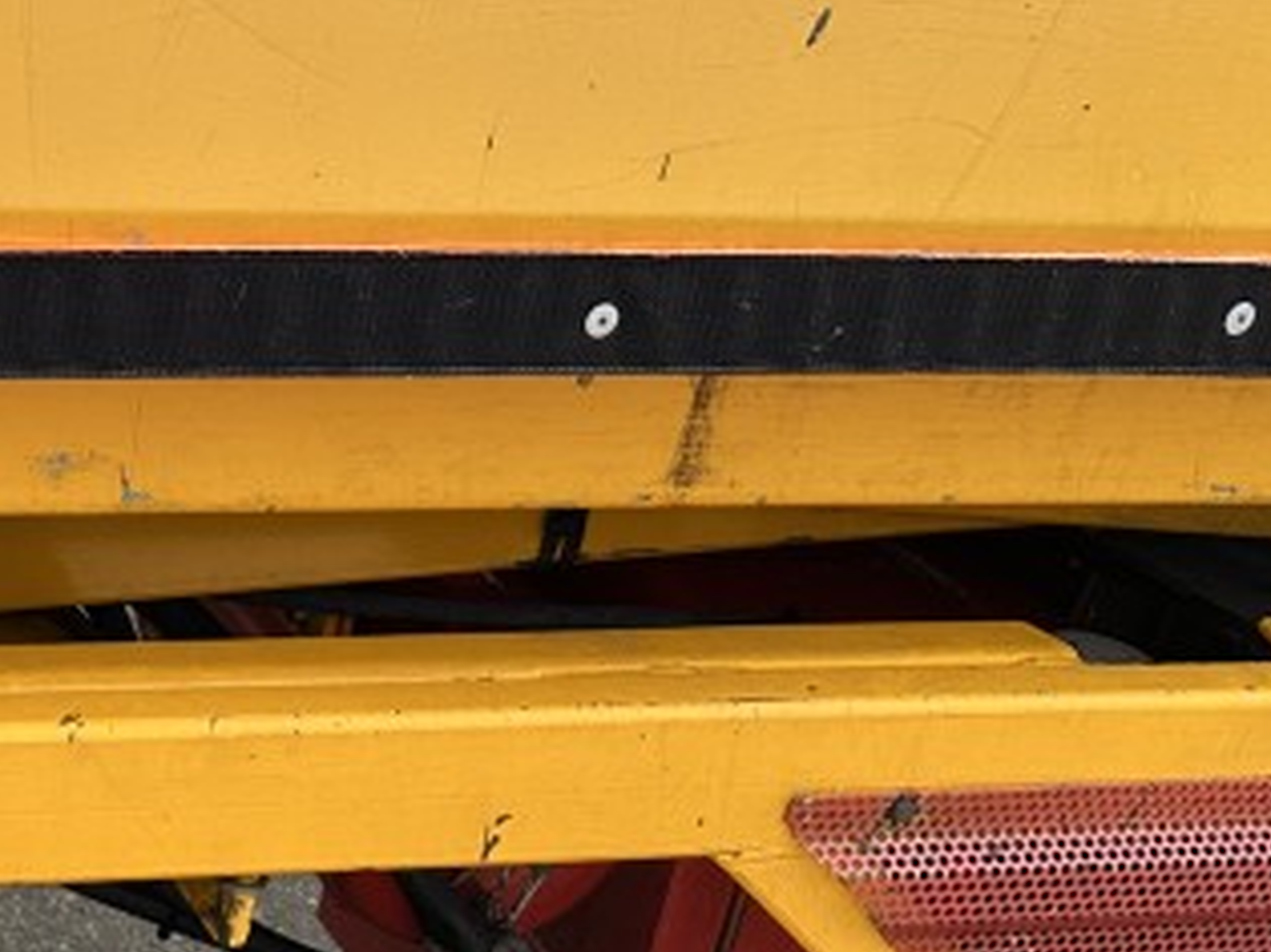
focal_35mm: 78
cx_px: -266
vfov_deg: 18.1
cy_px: 1089
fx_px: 2863
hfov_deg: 22.9
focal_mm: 6.86
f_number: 1.78
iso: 80
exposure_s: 1/709
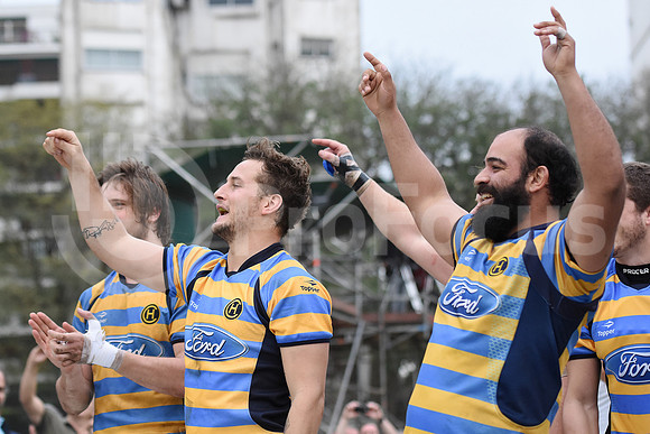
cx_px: 325
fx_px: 1896
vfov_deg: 13.0
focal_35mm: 105
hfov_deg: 19.5
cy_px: 217
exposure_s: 1/1000
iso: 1250
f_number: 2.8
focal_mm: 70
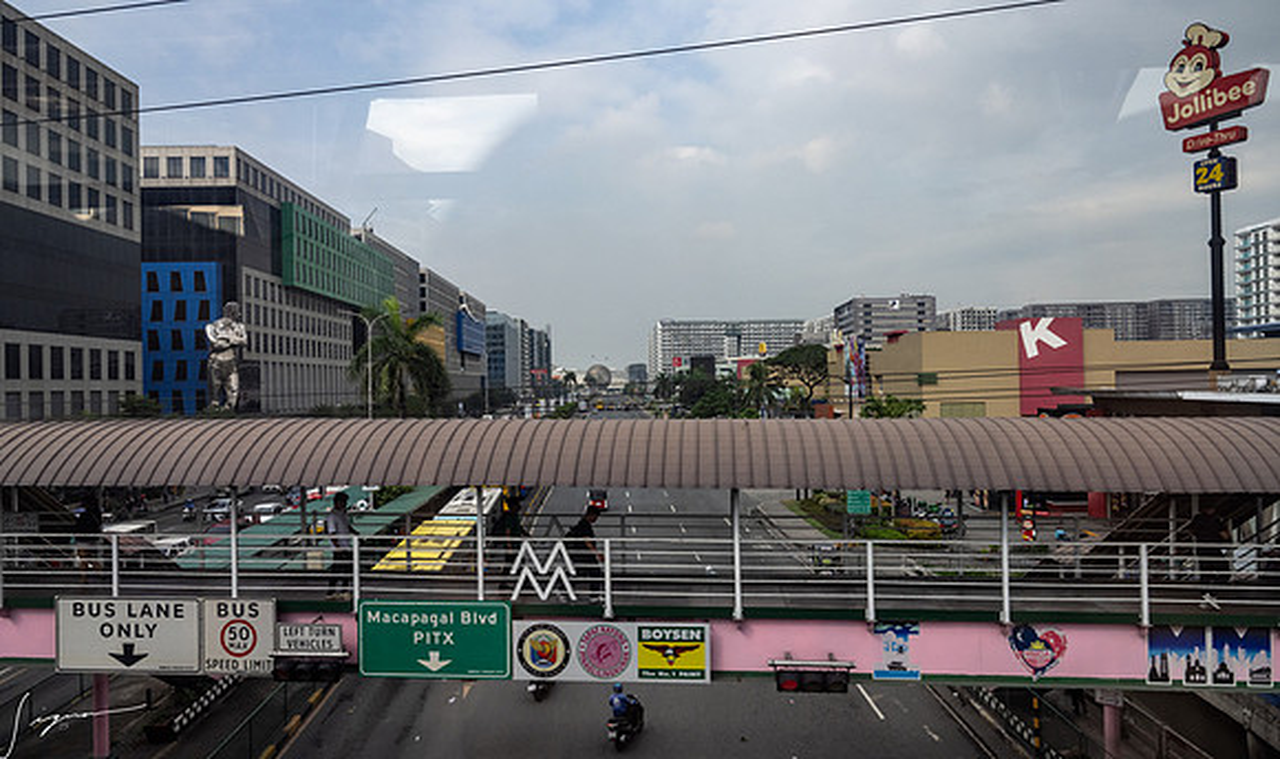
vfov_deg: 45.4
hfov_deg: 70.4
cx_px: 640
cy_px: 380
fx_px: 907
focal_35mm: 26
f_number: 5.6
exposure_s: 1/640
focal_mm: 24
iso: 1250
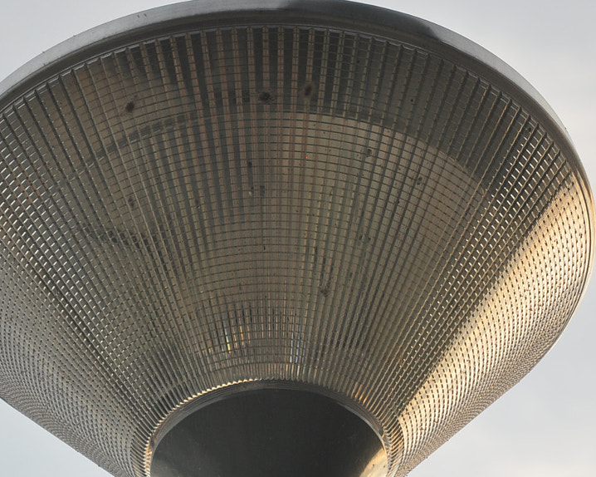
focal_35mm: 235
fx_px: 4145
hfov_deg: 8.2
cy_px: 308
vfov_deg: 6.6
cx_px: 279
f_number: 5.3
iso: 200
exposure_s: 1/100
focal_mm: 75
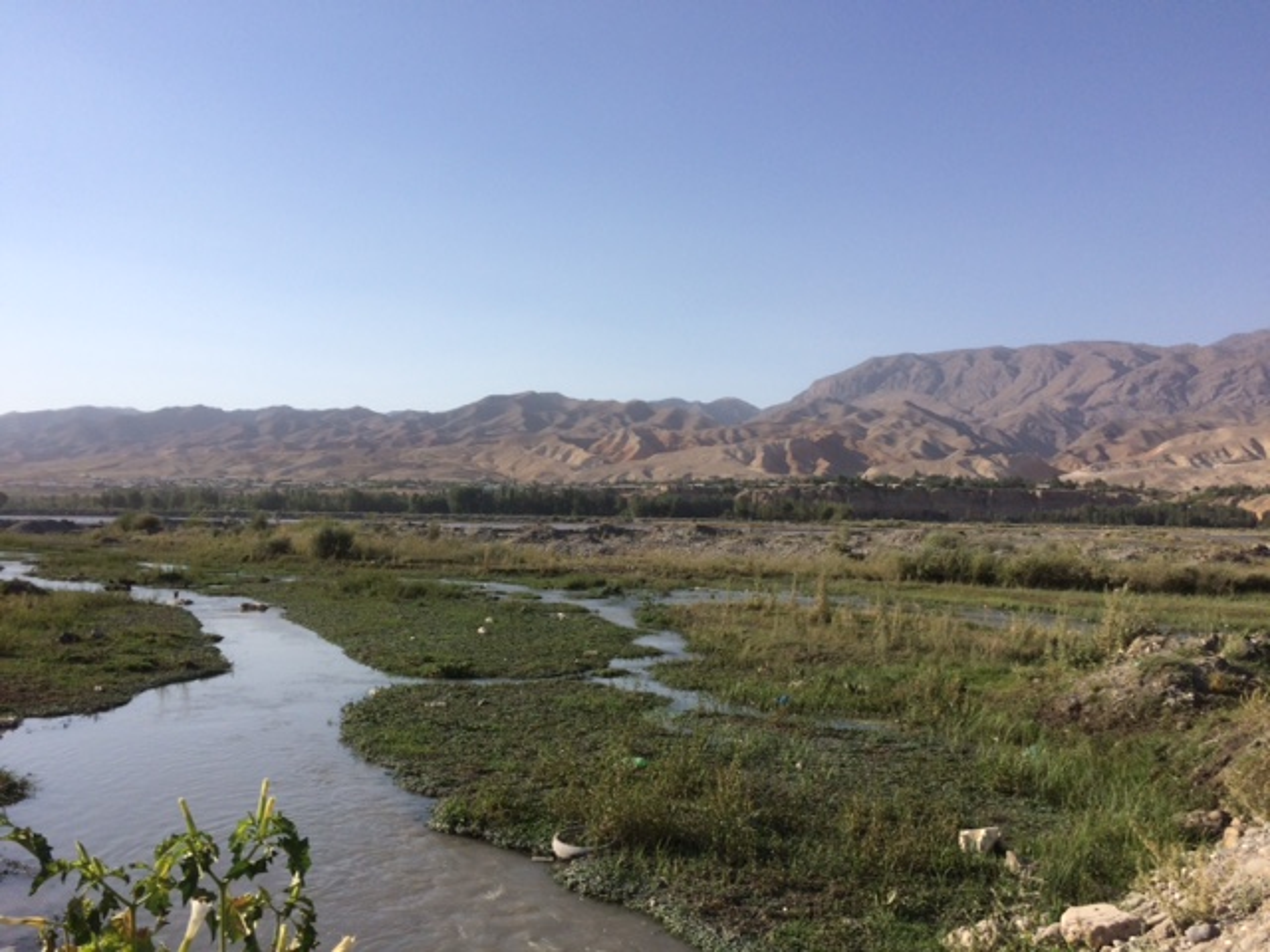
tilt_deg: +1.0
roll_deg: -1.4
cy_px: 476
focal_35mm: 29
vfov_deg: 48.2
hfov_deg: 61.7
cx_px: 635
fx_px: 1064
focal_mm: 4.15
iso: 32
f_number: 2.2
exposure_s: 1/2564
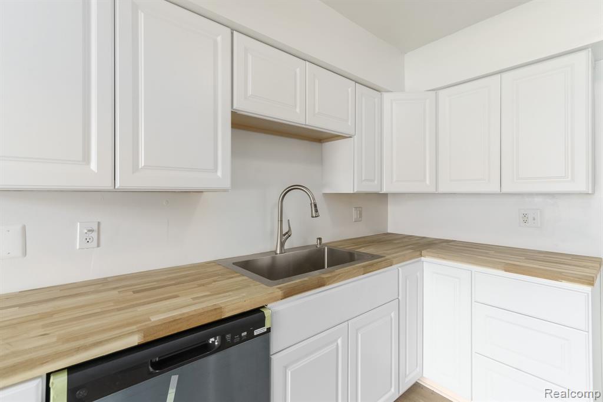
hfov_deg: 96.8
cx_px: 302
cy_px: 201
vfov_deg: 73.7
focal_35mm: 16
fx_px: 268
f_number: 7.1
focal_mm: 16
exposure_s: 1/250
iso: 250
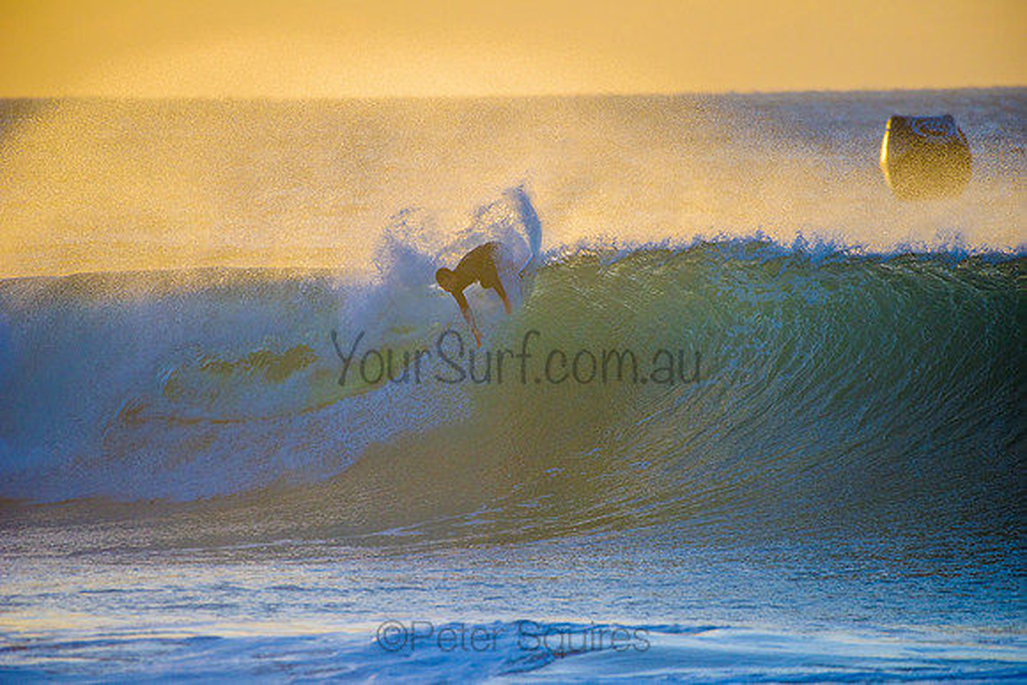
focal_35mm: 500
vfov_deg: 2.8
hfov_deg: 4.1
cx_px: 514
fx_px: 14267
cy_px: 342
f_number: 5.6
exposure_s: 1/2500
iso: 800
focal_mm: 500
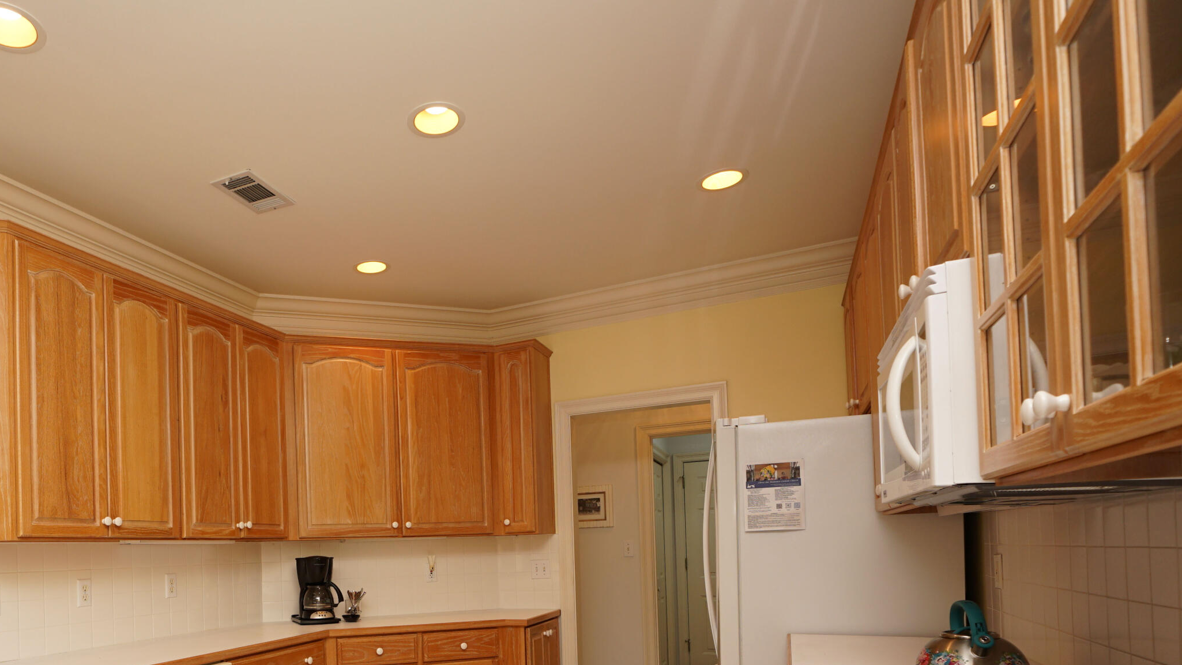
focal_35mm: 23
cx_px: 411
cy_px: 549
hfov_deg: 76.6
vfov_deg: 46.4
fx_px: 721
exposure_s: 1/60
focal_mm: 10
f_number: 4
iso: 200
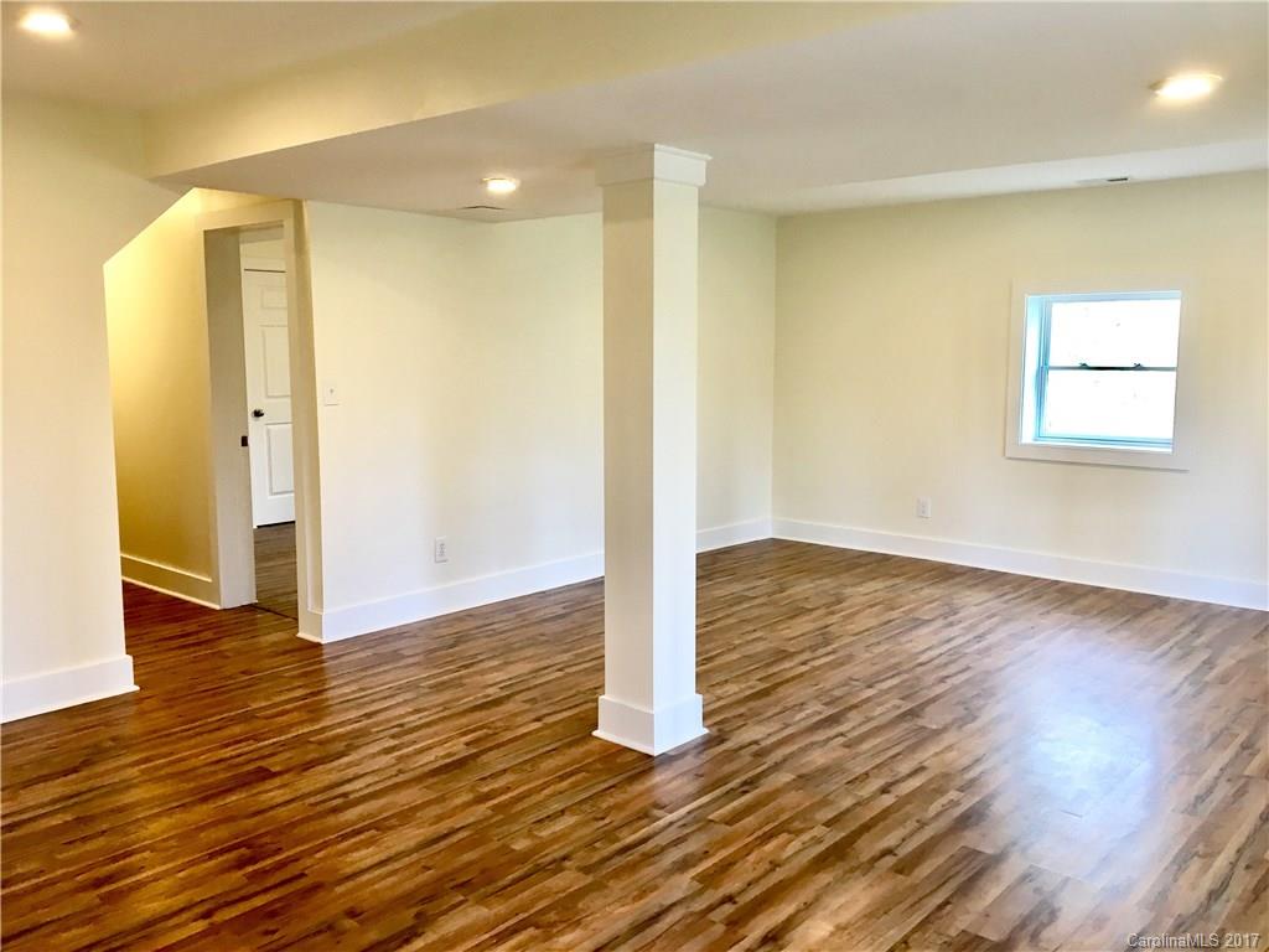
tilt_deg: -6.4
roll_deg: +0.0
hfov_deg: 61.7
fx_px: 1063
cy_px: 476
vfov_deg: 48.2
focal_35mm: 29
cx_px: 634
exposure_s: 1/30
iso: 50
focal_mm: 4.15
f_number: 2.2
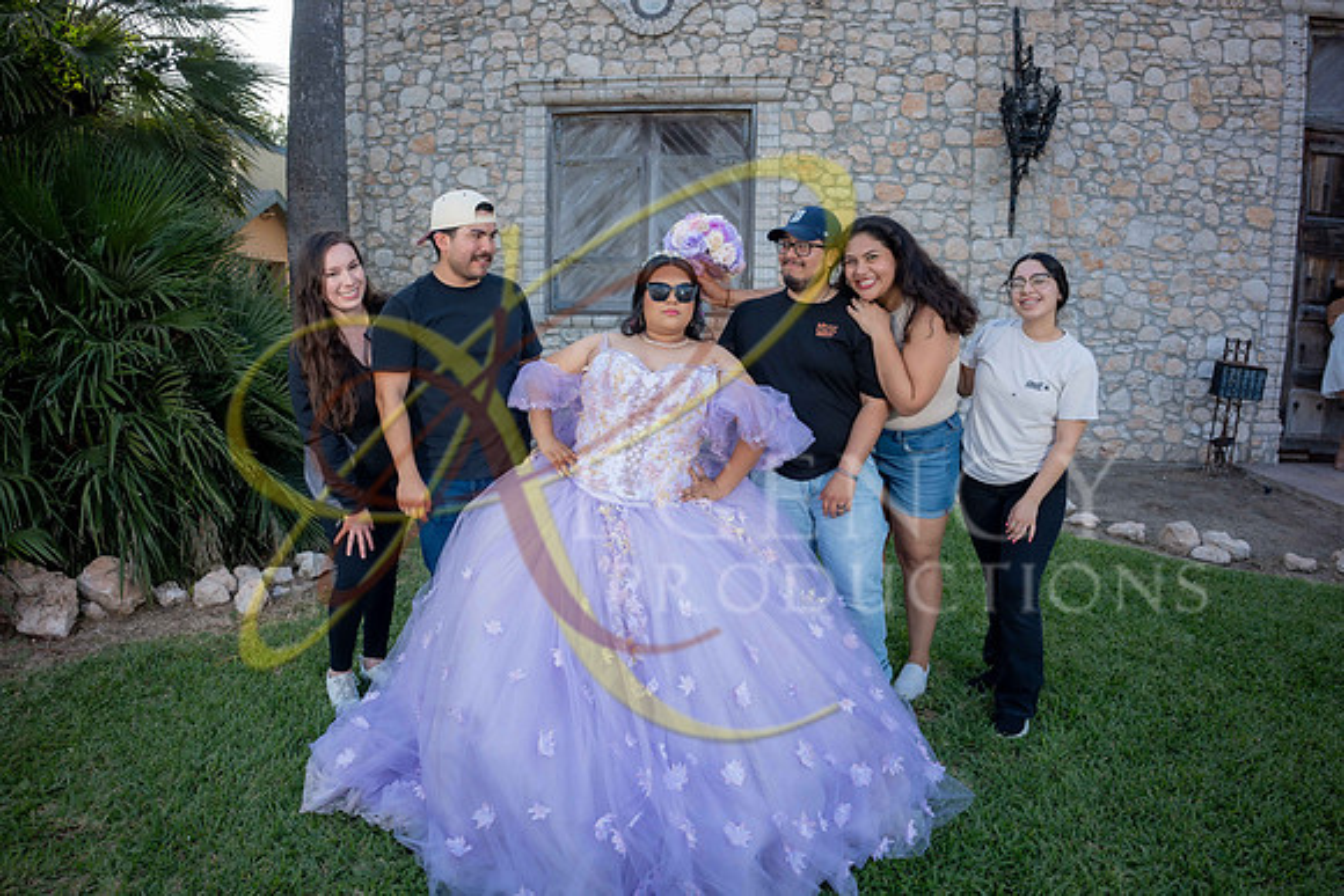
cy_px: 448
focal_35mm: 20
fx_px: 747
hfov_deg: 84.0
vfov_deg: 62.0
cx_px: 672
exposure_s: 1/400
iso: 125
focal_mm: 20
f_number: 2.8
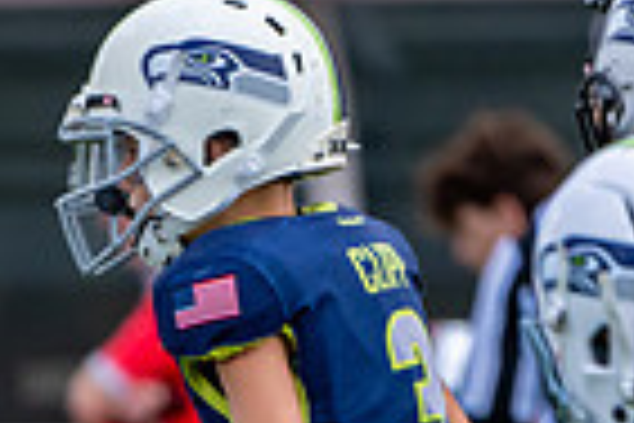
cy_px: 791
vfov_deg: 0.8
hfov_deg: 1.1
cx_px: -19
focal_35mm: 1812
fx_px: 31909
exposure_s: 1/2000
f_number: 5.6
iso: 800
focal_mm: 400
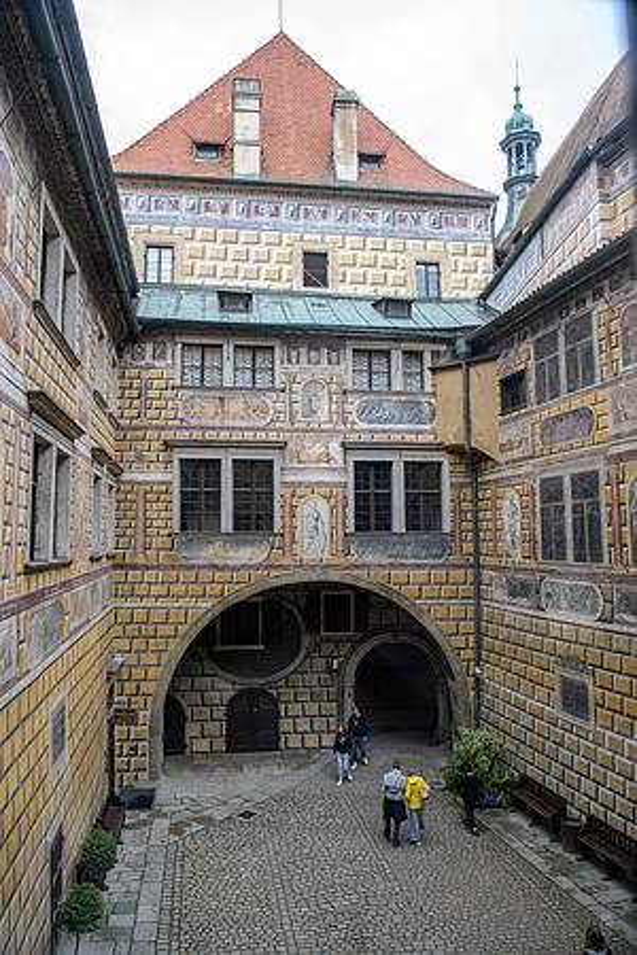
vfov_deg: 73.7
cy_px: 478
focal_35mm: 24
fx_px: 637
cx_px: 318
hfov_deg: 53.1
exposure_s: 1/50
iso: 640
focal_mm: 24
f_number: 4.5
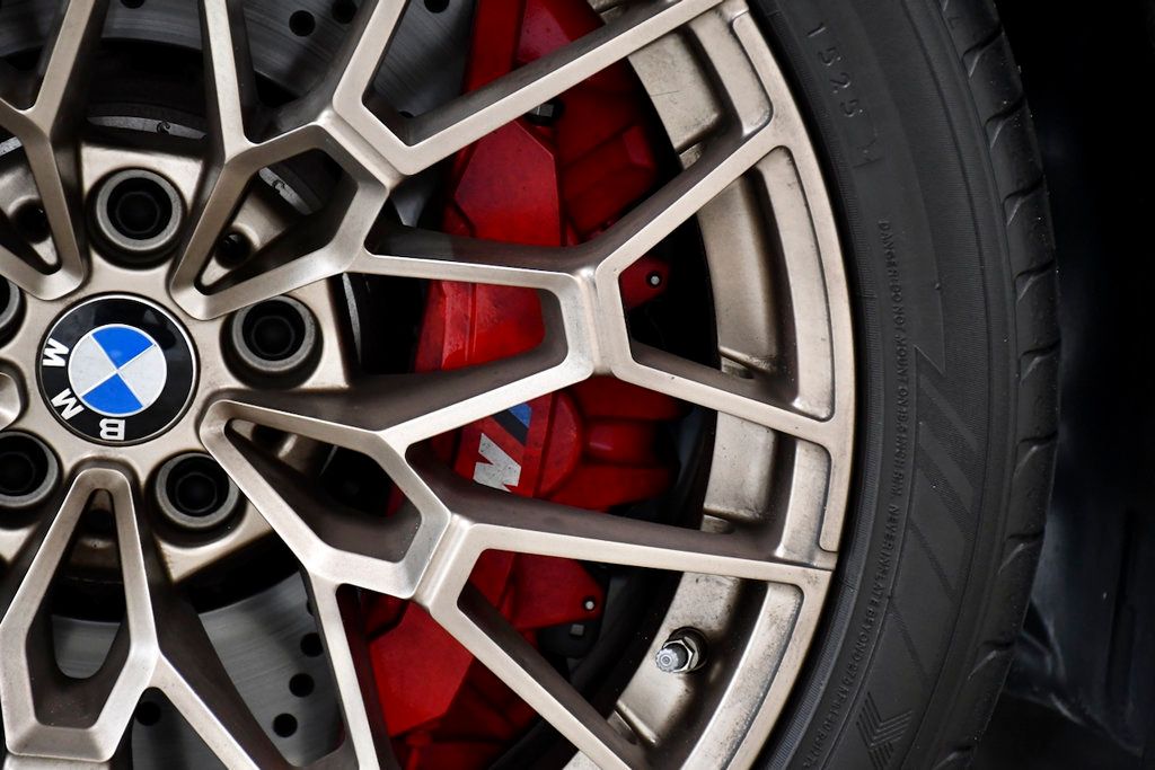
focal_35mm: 120
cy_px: 385
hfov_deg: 17.1
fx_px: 3850
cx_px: 578
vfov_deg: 11.4
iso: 2500
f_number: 5.6
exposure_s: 1/250
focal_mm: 80
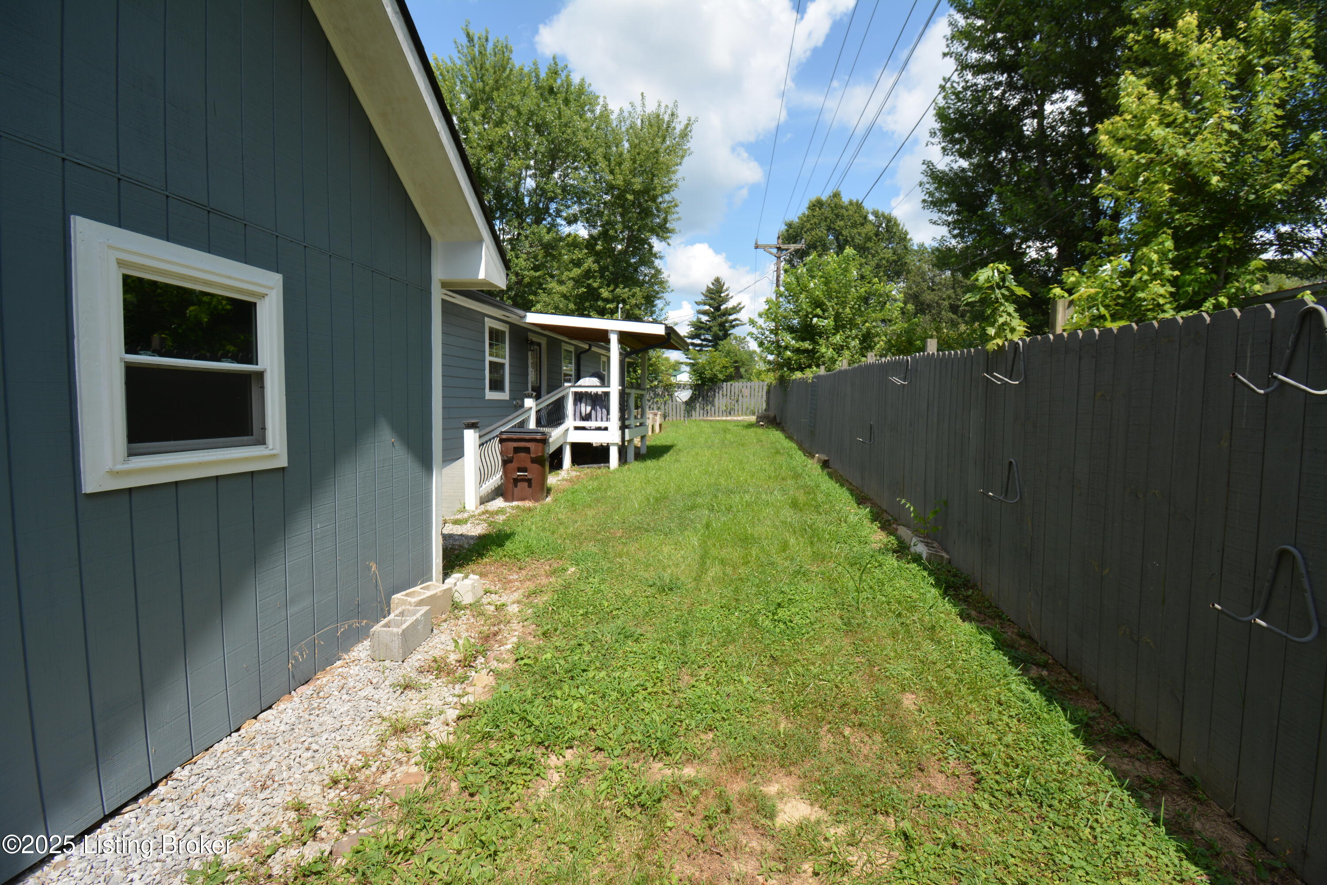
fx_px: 553
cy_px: 442
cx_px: 664
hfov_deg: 100.4
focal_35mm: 15
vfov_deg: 77.3
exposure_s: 1/250
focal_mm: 10
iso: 140
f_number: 8
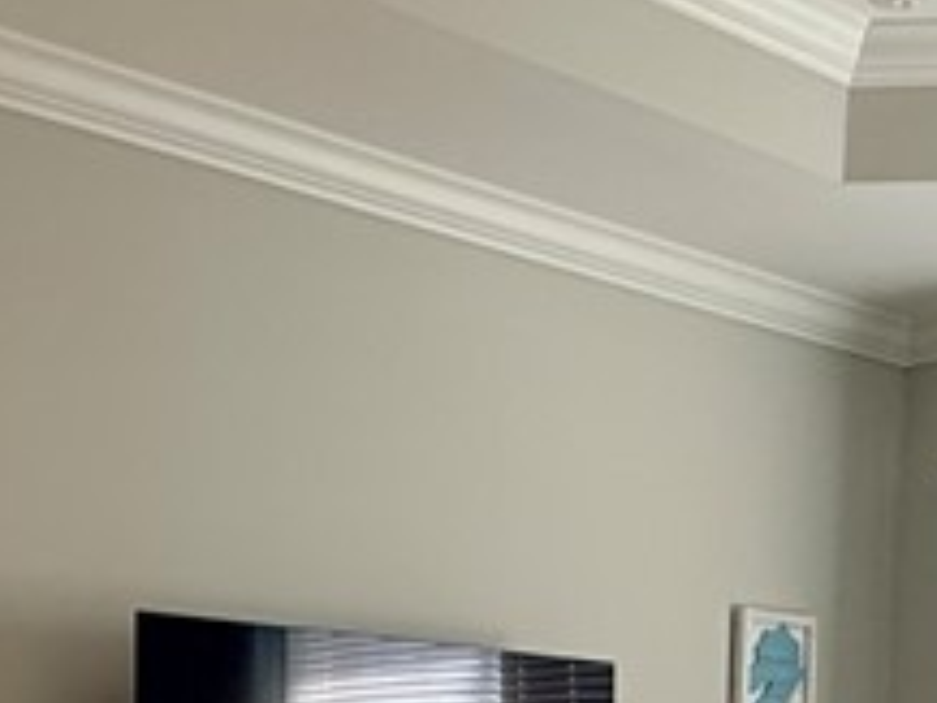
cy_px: 932
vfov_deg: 20.3
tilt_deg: -3.6
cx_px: 505
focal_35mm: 66
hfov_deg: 29.4
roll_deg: -1.9
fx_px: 1788
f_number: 2.2
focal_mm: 2.22
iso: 160
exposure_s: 1/60
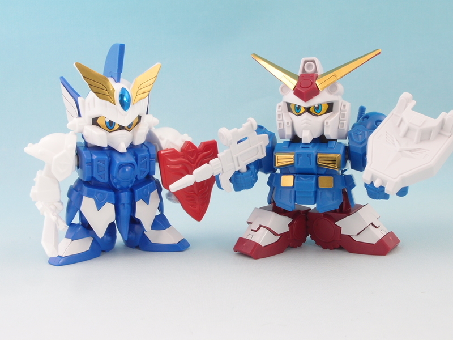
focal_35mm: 41
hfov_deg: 45.8
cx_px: 226
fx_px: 537
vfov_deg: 35.1
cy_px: 170
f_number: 8
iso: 100
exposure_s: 1
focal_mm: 8.99
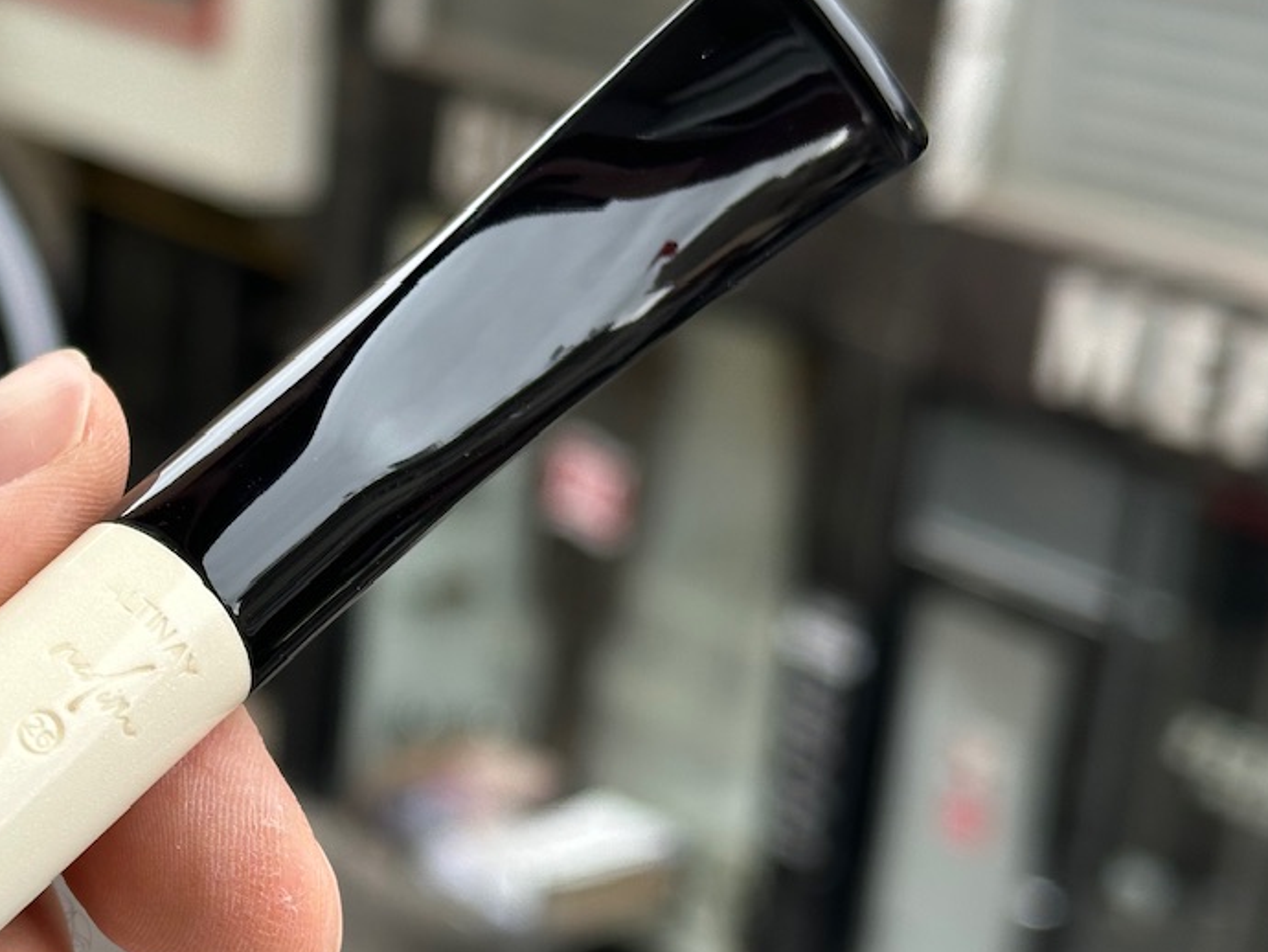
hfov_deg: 21.5
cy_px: 651
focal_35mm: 89
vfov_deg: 16.6
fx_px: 3261
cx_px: 118
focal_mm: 6.86
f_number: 1.78
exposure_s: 1/223
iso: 50
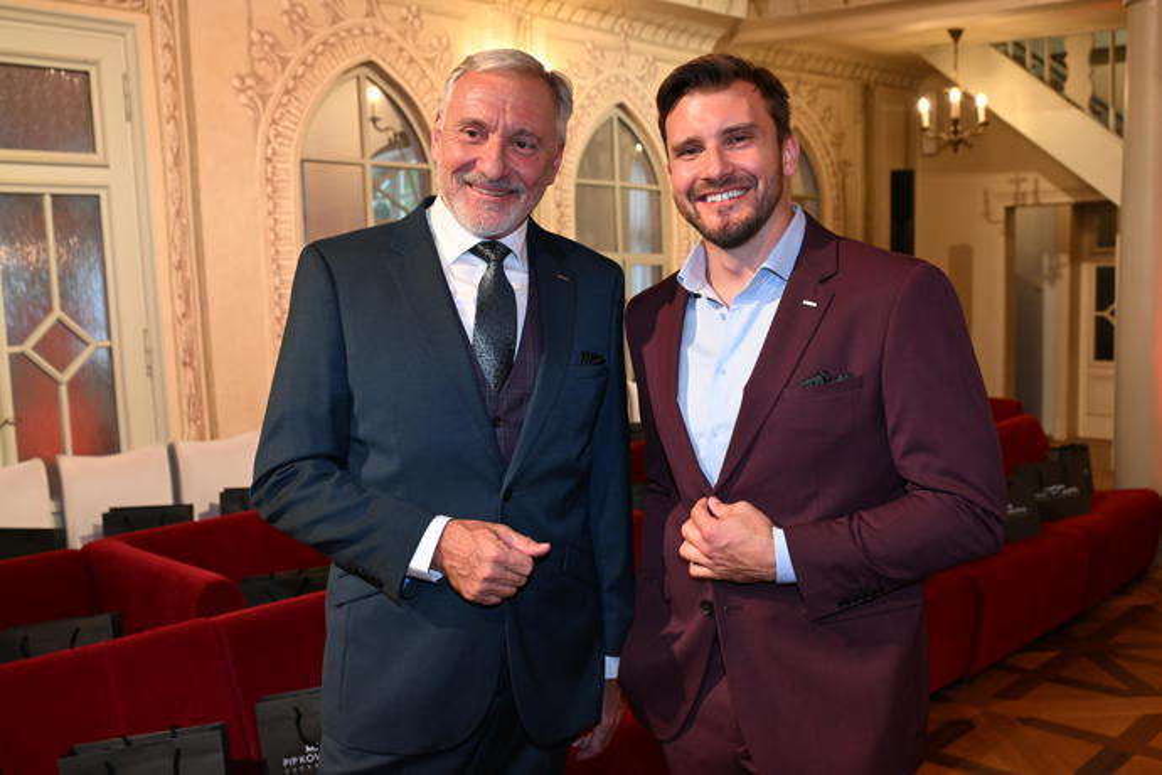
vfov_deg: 36.9
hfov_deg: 53.1
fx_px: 1162
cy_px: 388
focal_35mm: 36
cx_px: 581
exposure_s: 1/160
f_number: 5
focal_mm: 36
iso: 1600
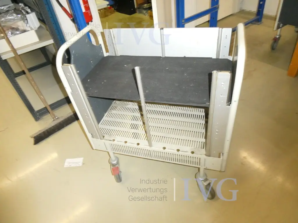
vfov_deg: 56.8
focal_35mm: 24
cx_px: 149
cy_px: 112
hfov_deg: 71.6
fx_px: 207
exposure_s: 1/60
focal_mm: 4.3
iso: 800
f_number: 3.3
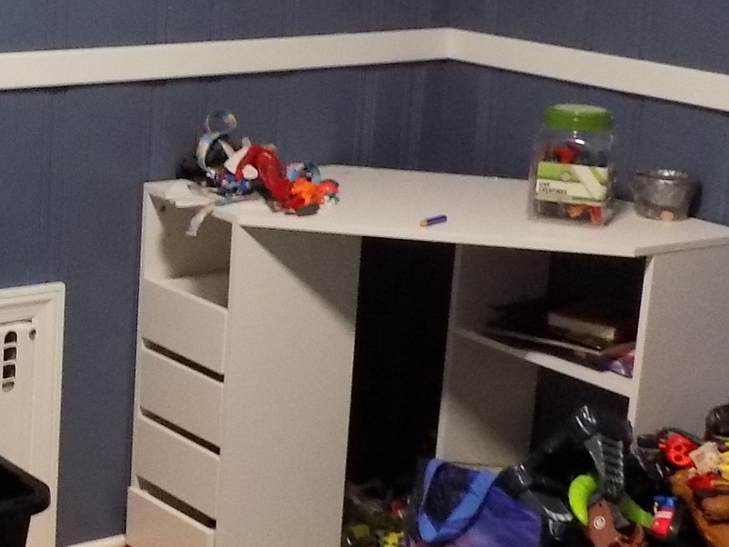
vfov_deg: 16.8
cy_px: 231
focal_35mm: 88
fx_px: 1853
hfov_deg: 20.8
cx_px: -149
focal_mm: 4
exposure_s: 1/13
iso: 400
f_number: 3.1
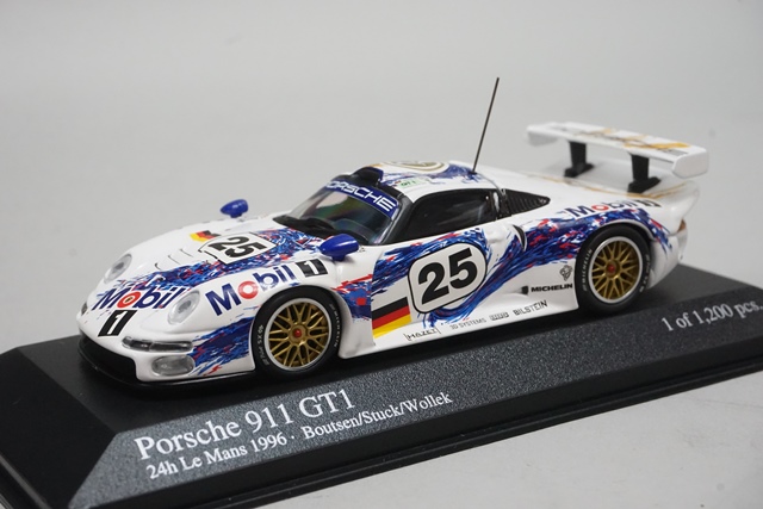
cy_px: 254
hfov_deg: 31.9
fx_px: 1335
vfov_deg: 21.6
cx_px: 382
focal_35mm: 63
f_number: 11
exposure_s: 1/40
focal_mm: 42
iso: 3200
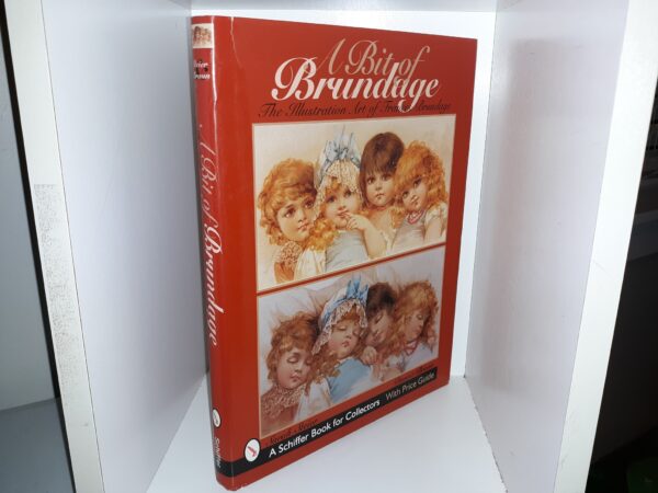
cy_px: 246
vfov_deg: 49.7
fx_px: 532
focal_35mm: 28
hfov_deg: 63.4
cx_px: 329
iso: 40
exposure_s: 1/60
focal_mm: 3.7
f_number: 1.7
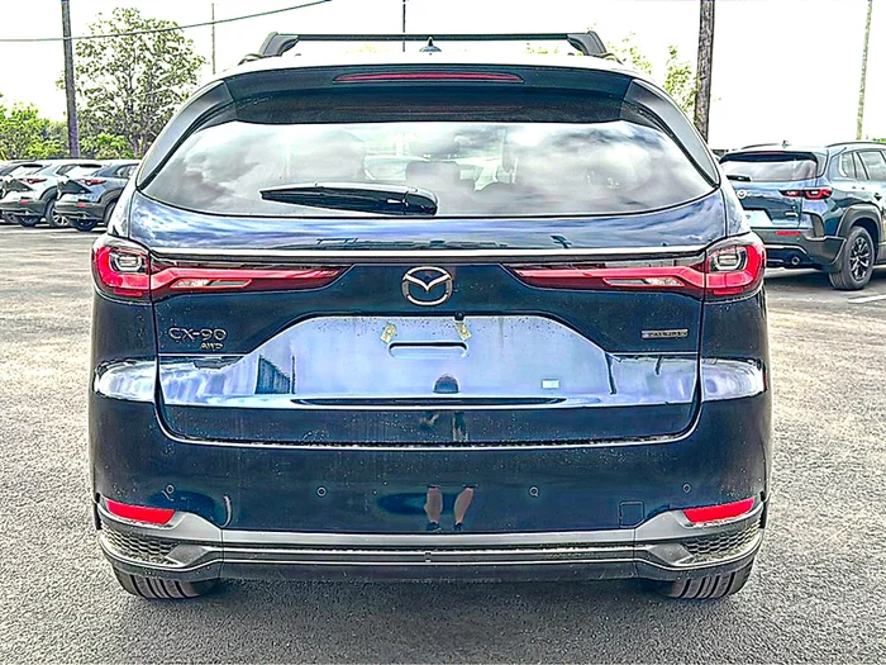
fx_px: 973
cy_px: 332
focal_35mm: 38
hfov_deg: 49.0
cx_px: 443
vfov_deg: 37.7
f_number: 1.78
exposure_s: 1/700
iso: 80
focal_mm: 6.86
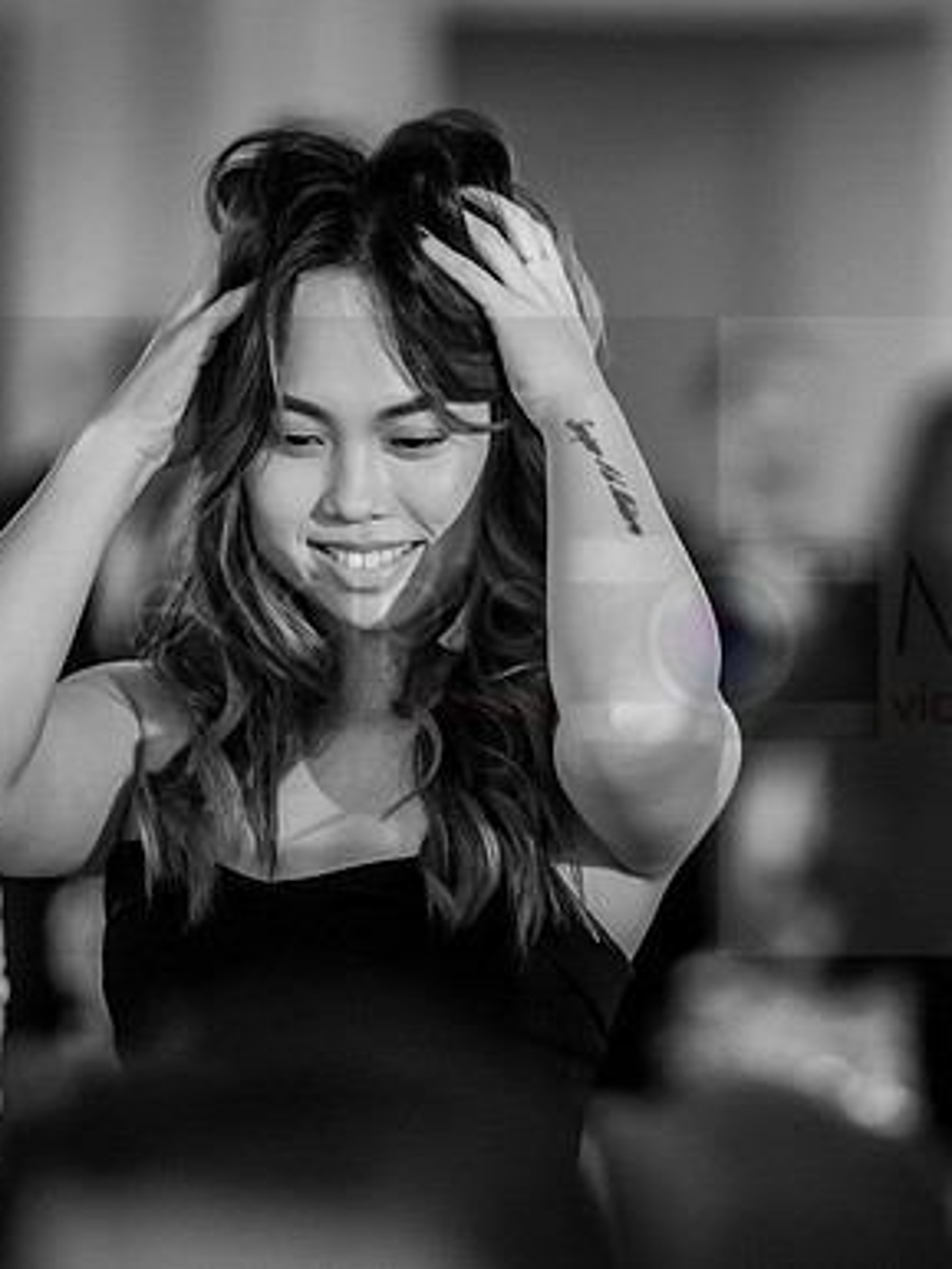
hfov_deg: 4.7
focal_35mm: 318
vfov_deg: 6.2
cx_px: 814
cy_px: 619
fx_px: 11654
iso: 6400
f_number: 2.8
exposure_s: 1/125
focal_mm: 200
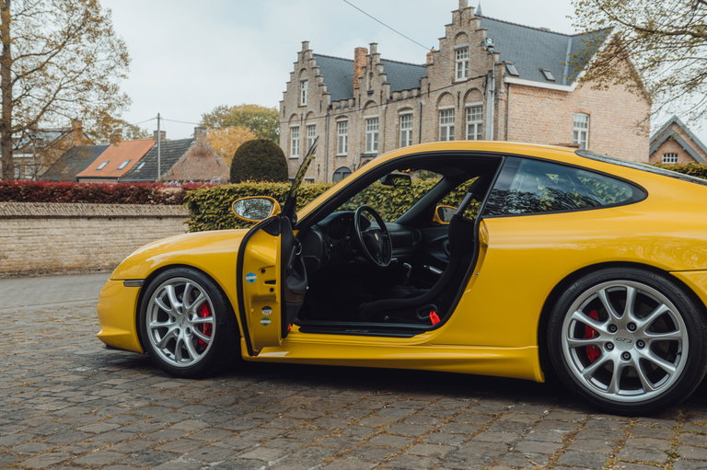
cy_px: 235
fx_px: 746
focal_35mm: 38
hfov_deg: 50.7
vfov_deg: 35.0
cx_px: 354
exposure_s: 1/320
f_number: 4.5
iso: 400
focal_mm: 38
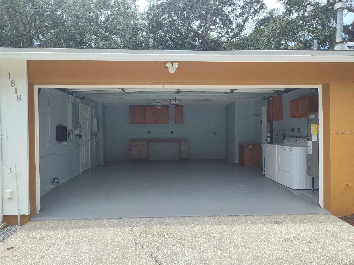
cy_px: 132
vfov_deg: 58.9
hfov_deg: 73.9
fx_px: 235
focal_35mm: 23
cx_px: 177
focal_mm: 5.56
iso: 100
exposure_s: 1/879
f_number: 1.8
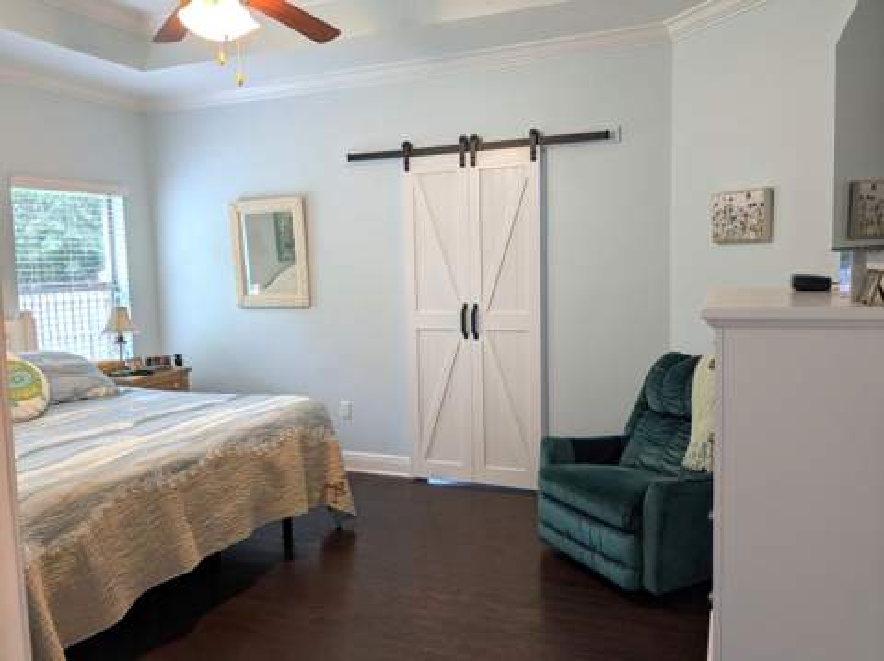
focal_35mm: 27
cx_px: 442
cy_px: 330
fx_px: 689
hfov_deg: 65.4
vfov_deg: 51.3
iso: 45
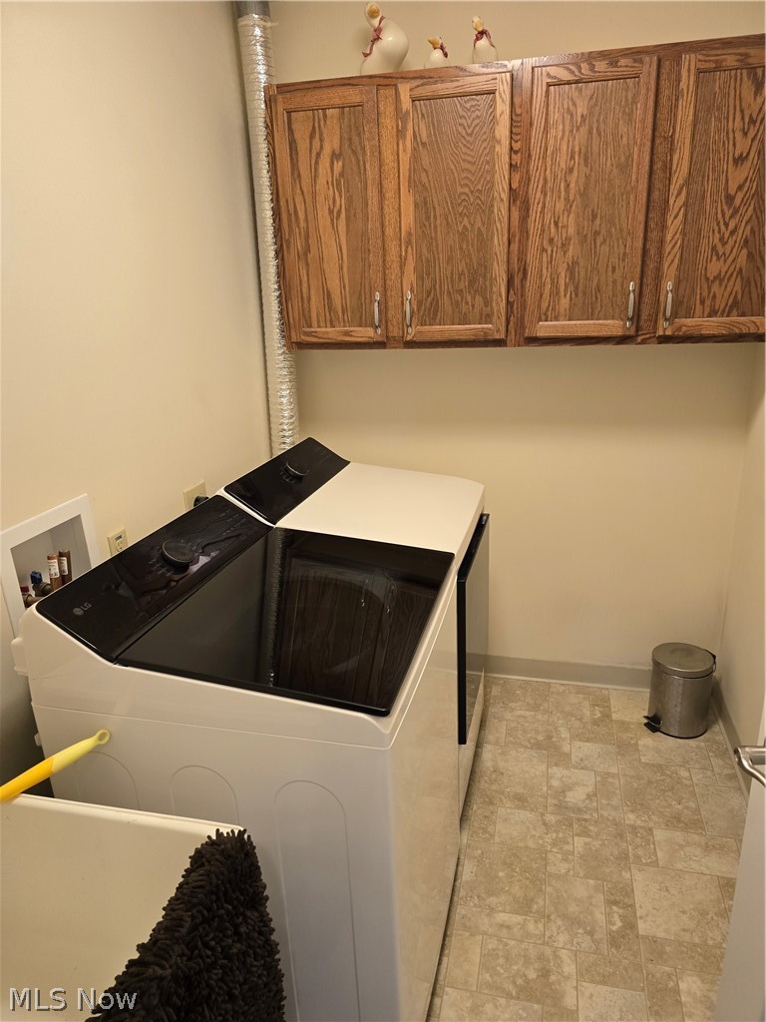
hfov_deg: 58.9
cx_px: 383
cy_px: 511
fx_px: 679
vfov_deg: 73.9
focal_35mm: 23
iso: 320
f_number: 1.7
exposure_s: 1/120
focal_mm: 6.3
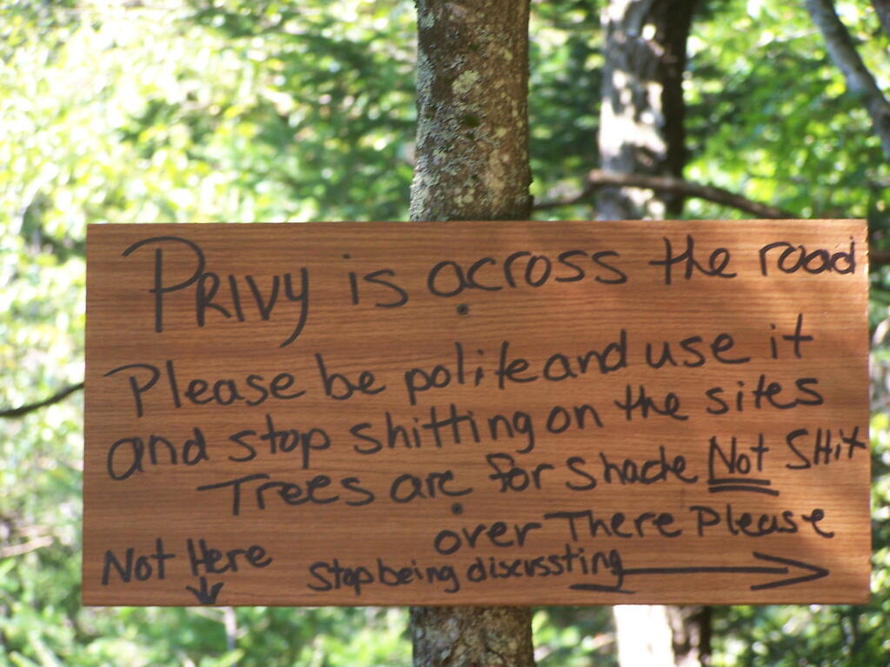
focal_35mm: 169
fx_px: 4345
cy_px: 334
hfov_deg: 11.7
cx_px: 445
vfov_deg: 8.8
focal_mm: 28
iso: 100
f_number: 3.2
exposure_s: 1/80
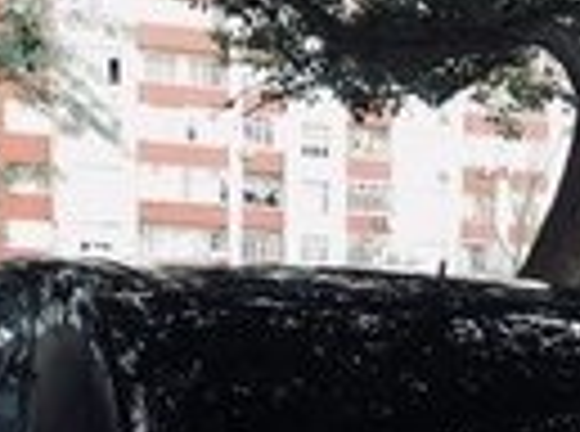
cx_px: 481
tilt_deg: -10.6
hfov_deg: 18.1
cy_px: 738
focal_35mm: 108
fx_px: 1805
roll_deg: -0.6
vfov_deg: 12.6
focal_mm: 4
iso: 20
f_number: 1.8
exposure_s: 1/33
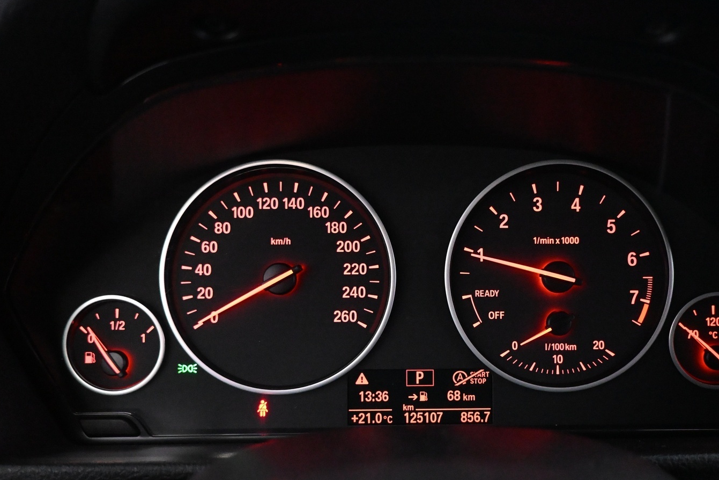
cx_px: 409
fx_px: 579
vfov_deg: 44.8
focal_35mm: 29
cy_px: 278
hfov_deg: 63.4
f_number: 3.5
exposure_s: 1/60
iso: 7200
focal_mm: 16
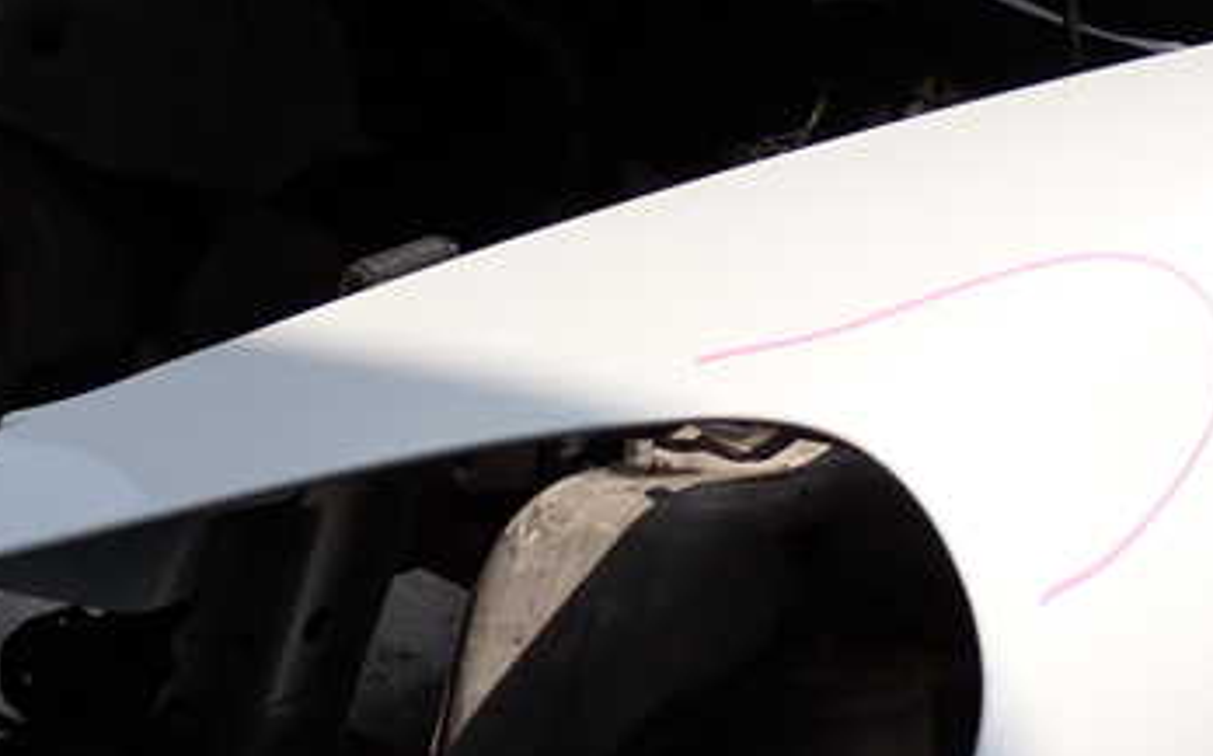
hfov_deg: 27.5
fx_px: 2478
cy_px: 554
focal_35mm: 75
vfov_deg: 17.3
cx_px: 687
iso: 100
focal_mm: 7.31
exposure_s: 1/125
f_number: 11
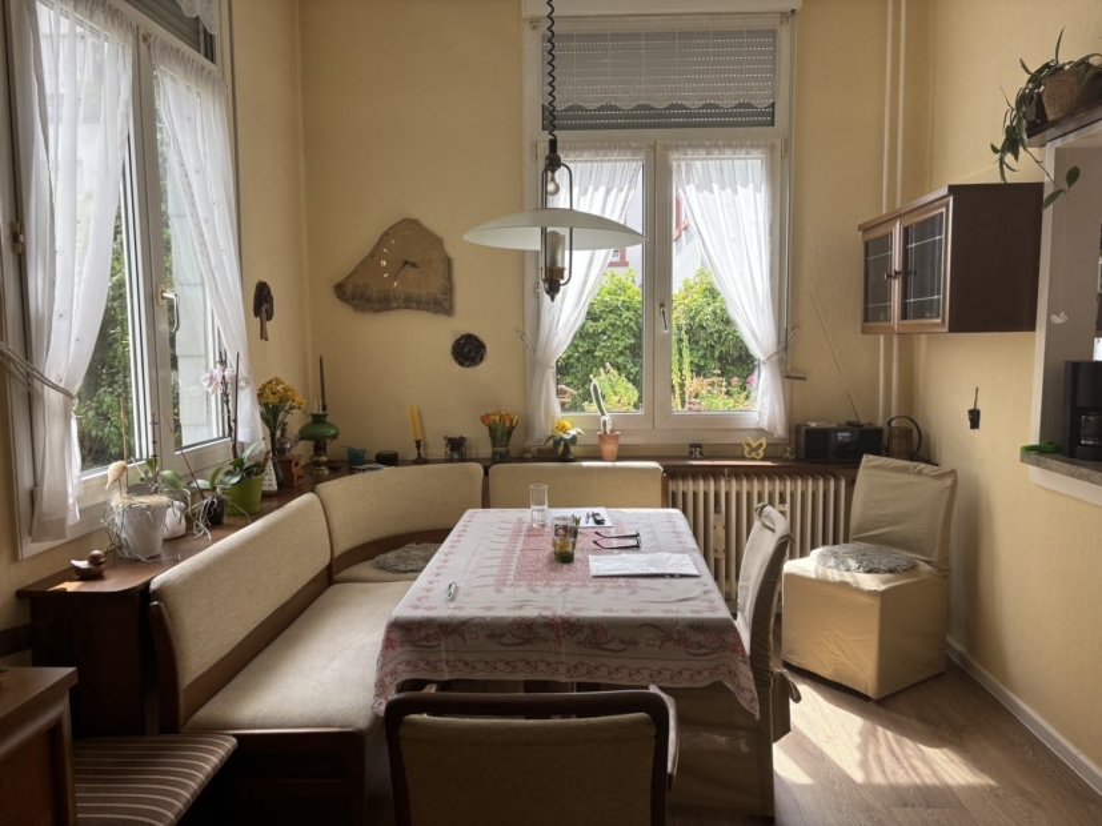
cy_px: 413
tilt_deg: -6.4
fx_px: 828
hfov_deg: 67.3
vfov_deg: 53.1
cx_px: 551
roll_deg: +0.9
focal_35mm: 26
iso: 40
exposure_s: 1/190
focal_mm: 5.96
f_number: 1.6
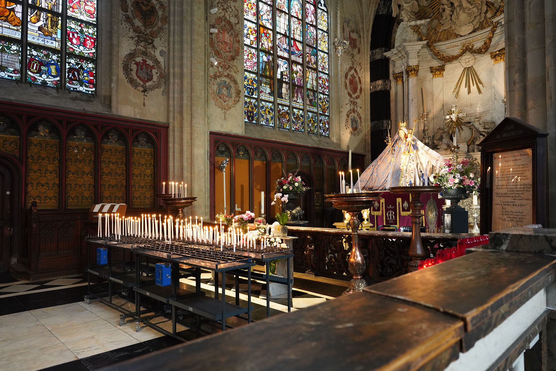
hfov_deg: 73.7
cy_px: 186
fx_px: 371
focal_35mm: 24
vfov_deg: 53.1
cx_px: 278
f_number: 4.5
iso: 3200
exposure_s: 1/80
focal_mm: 24
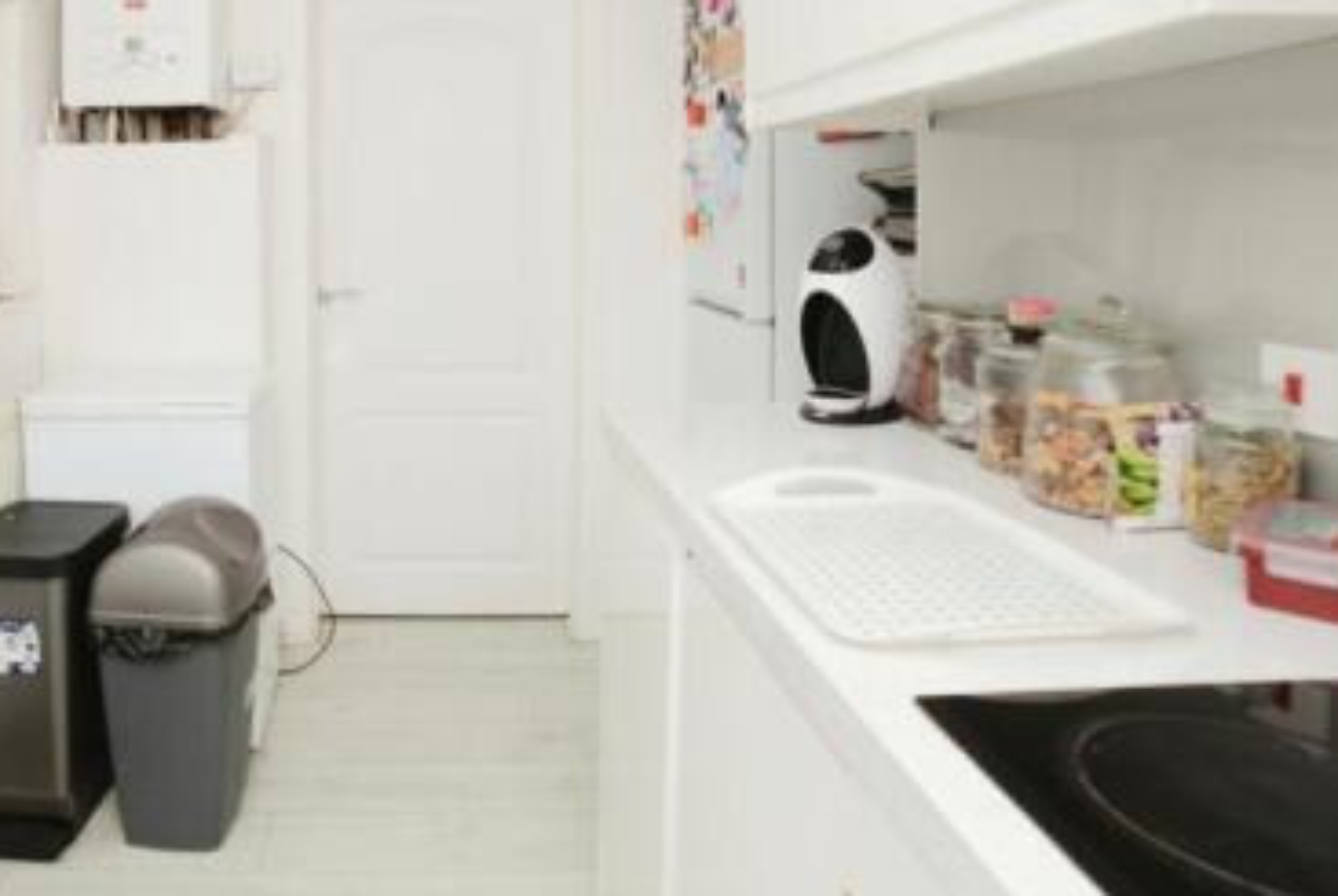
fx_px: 930
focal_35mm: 25
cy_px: 207
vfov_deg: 49.0
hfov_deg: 68.9
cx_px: 420
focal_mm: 14
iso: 400
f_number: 8
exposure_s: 1/125
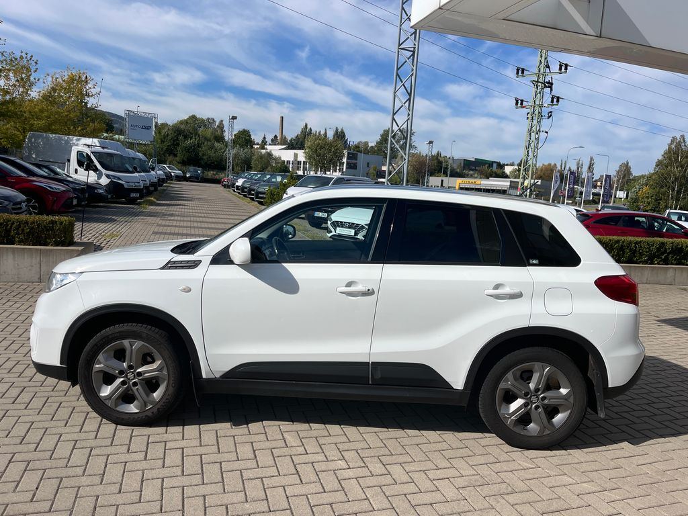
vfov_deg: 53.1
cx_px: 344
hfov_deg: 67.3
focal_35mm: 26
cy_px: 258
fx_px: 517
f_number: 1.6
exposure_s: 1/6494
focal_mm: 5.1
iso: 50
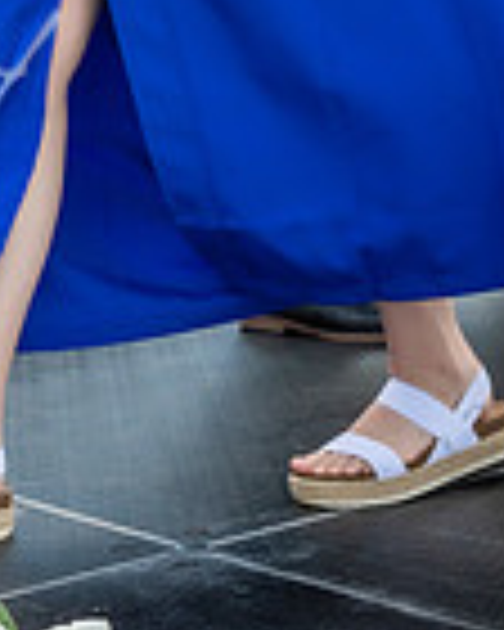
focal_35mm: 150
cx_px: -8
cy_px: -261
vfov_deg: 12.3
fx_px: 2797
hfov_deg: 10.2
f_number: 7.1
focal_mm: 22
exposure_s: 1/200
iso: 200
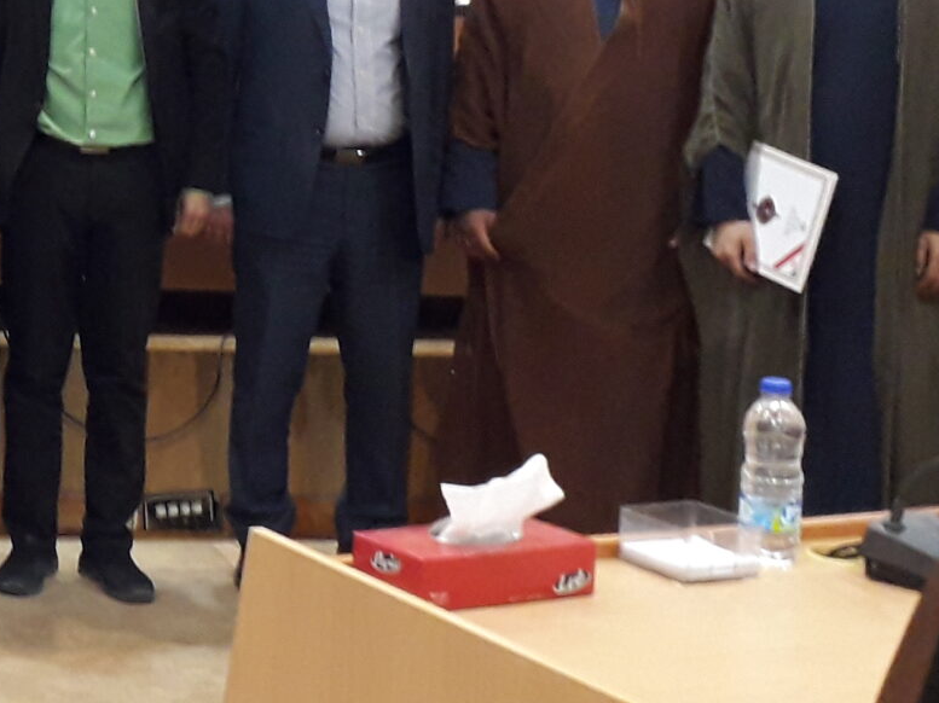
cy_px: 36
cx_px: -231
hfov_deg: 20.4
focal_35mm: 89
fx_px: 2413
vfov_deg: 16.3
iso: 160
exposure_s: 1/25
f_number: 1.9
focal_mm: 3.6
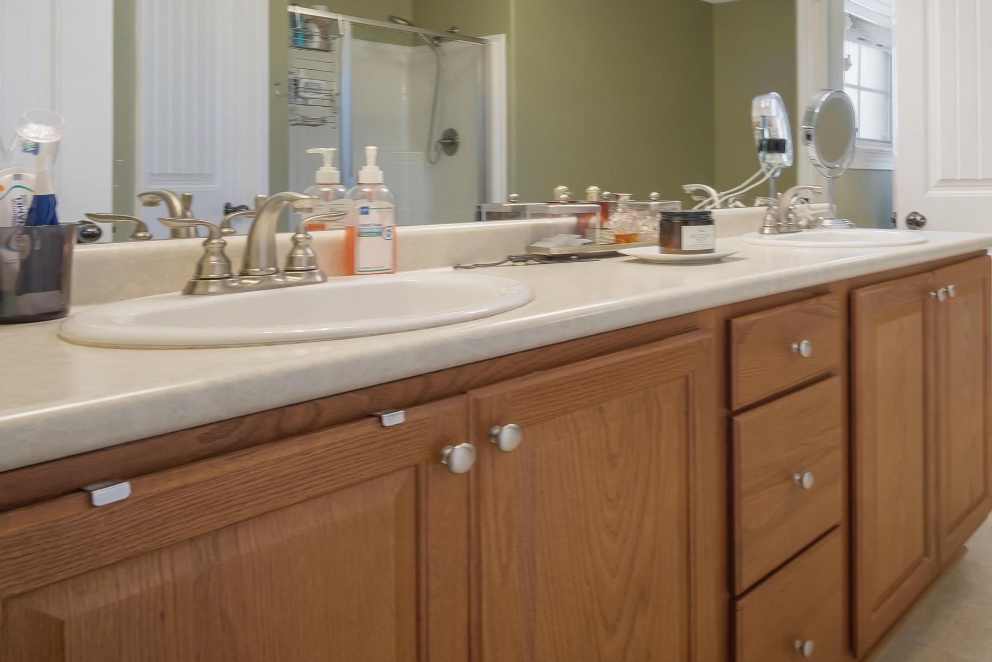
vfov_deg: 46.4
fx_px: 744
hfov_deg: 60.7
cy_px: 172
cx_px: 824
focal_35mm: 27
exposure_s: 1/3
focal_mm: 16
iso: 250
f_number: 11
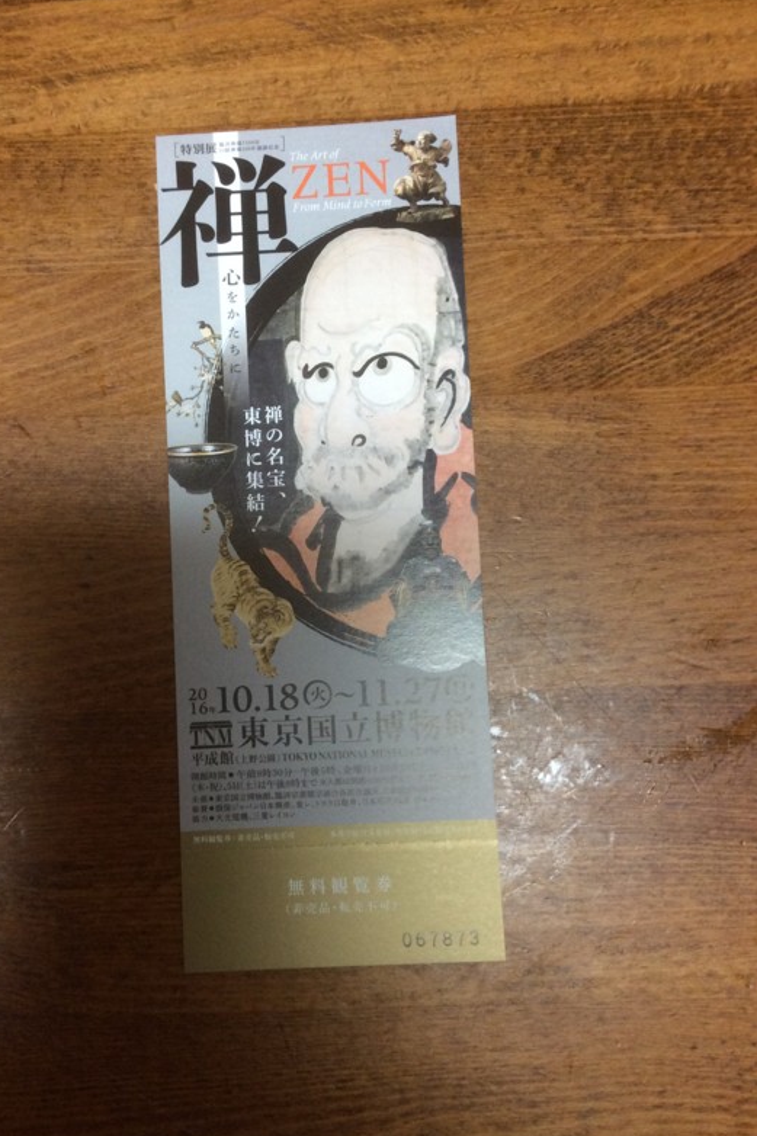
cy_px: 571
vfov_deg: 55.8
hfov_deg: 38.8
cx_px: 324
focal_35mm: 34
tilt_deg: -84.9
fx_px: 1073
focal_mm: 3.3
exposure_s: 1/25
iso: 100
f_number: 2.4
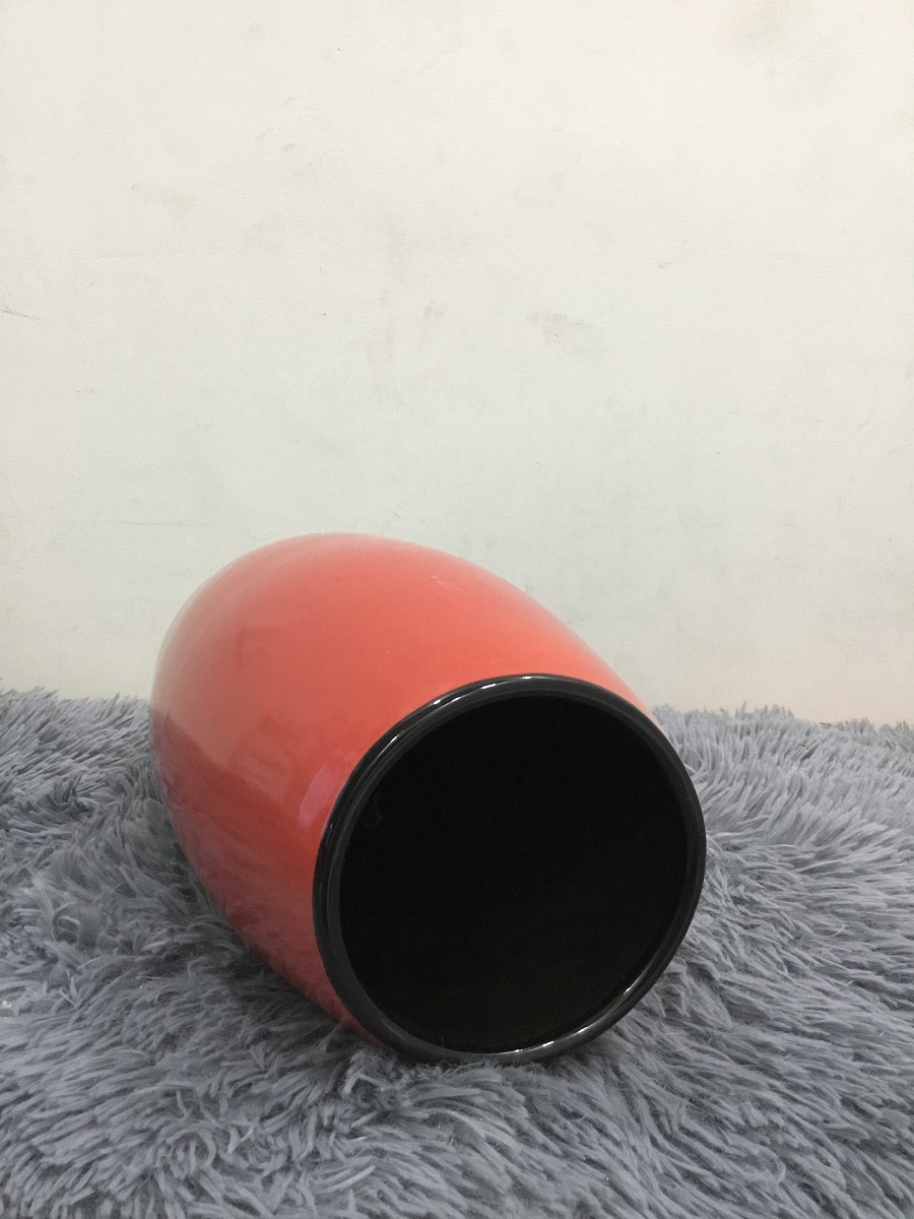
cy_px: 610
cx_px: 457
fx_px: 1091
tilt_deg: -10.8
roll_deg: +0.0
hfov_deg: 45.4
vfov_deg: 58.4
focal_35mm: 31
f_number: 2.4
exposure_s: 1/33
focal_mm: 3.3
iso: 160
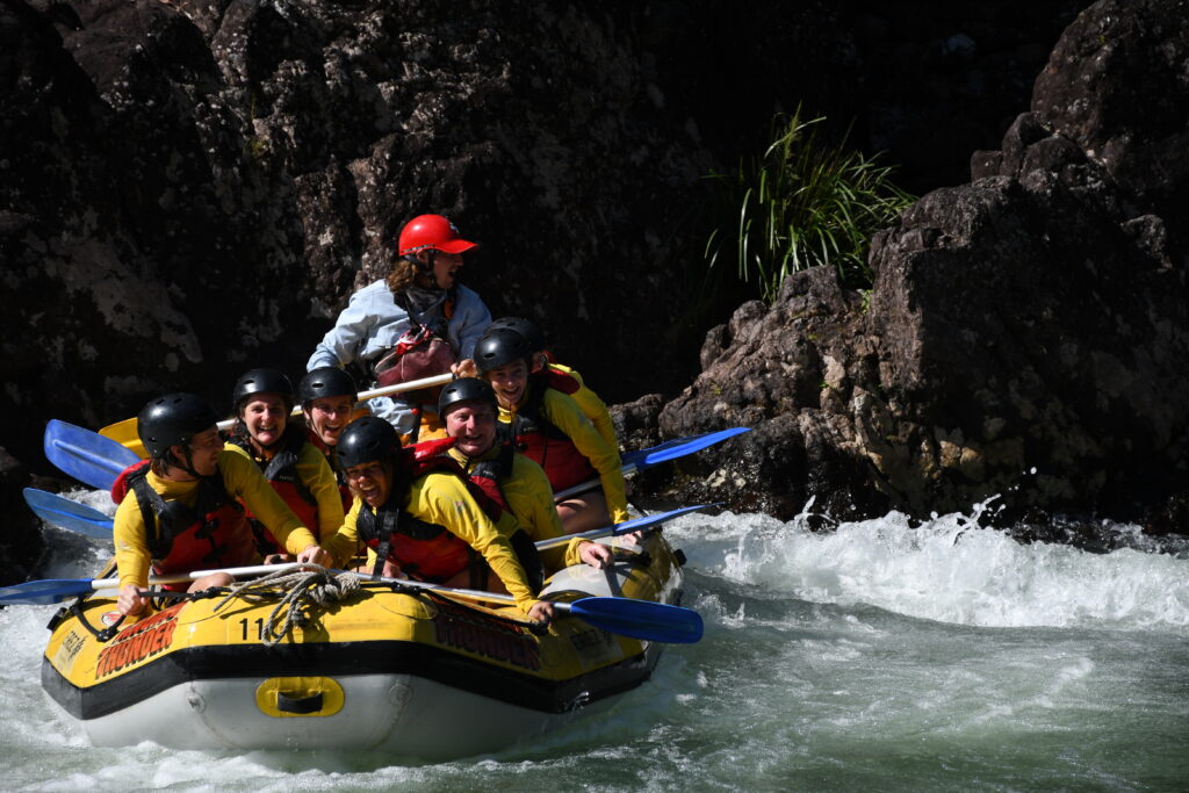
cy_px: 396
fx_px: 5186
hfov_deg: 13.1
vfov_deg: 8.7
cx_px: 594
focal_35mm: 157
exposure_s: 1/1250
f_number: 5.6
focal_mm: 105
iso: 200
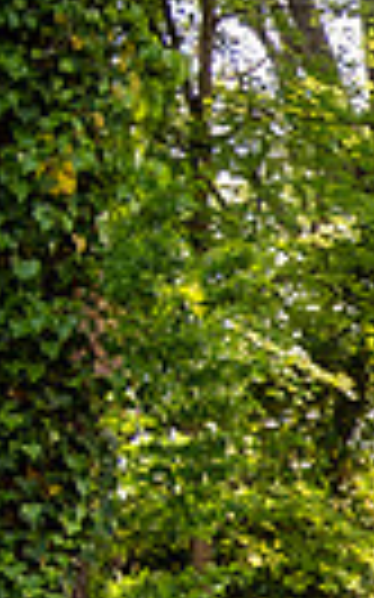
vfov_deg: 14.4
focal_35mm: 142
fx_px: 2318
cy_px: 650
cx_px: 1230
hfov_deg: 7.7
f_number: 2.8
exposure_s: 1/200
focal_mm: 32
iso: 400
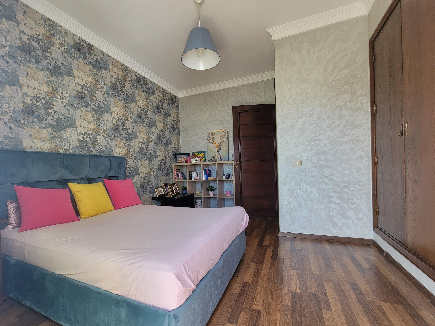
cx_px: 212
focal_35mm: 14
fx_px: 176
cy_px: 168
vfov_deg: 85.7
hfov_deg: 102.0
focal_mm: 2.2
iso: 80
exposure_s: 1/120
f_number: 2.2
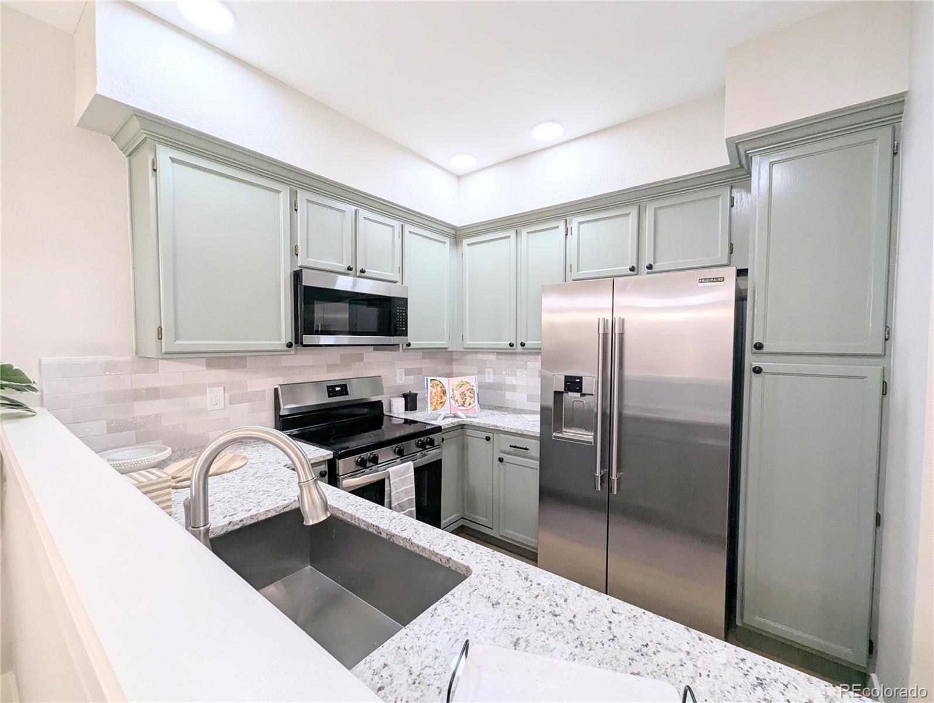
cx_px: 467
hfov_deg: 106.1
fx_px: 351
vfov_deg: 90.1
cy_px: 352
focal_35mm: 13
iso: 53
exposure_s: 1/60
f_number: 2.2
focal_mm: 1.95
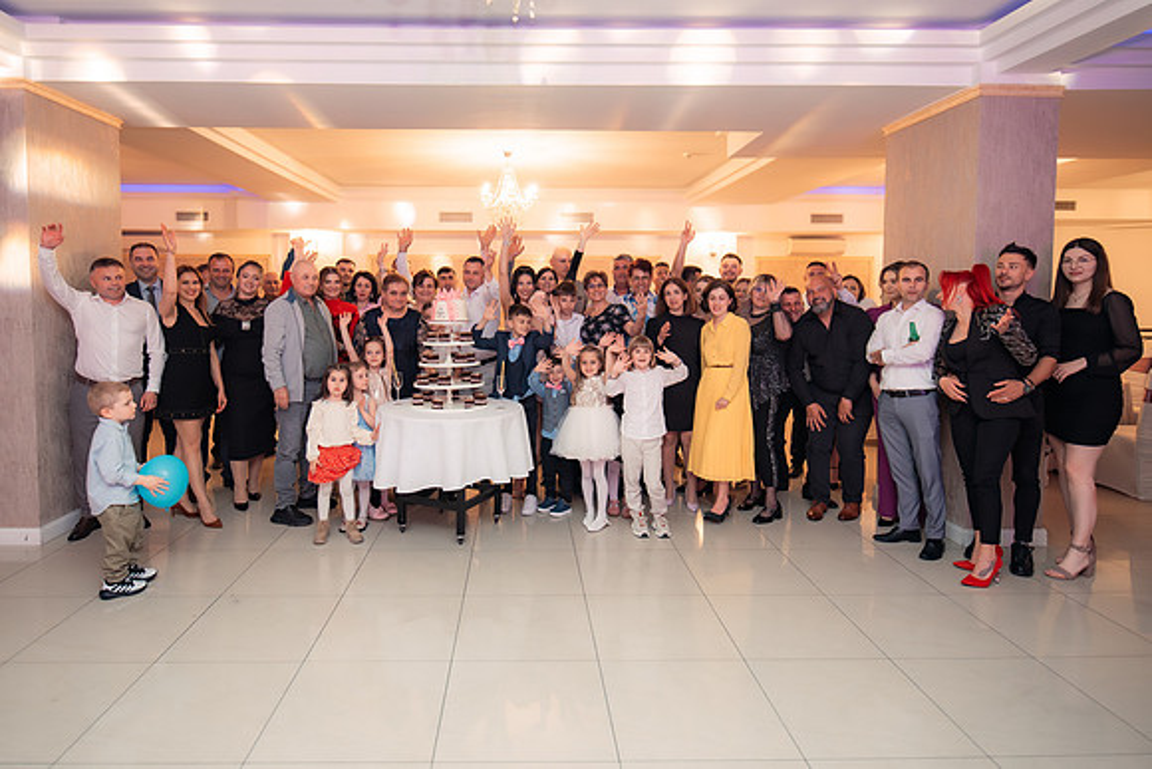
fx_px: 682
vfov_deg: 58.7
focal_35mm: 21
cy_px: 347
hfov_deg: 80.2
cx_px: 529
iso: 1600
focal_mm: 19
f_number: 2.8
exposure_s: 1/200
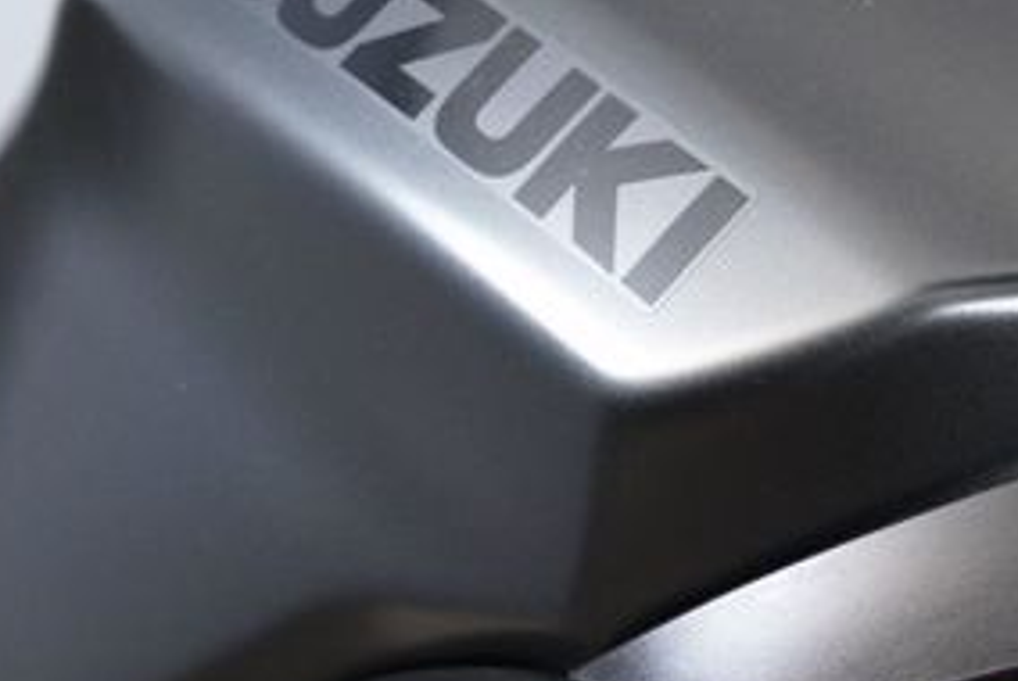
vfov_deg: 5.9
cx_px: 817
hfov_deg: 8.8
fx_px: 6567
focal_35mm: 232
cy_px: 231
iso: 5000
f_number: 7.1
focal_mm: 103
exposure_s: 1/80
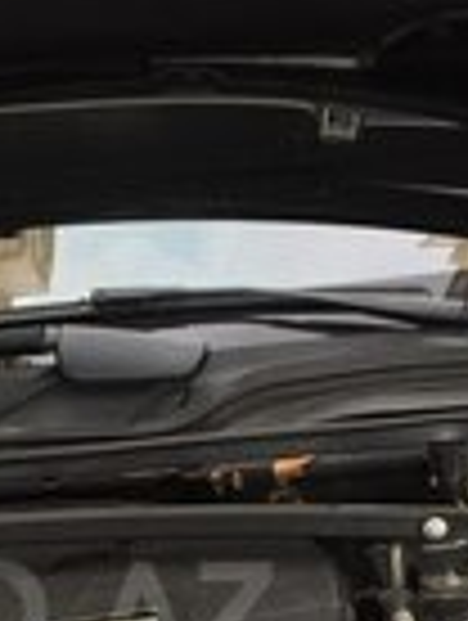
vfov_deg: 18.4
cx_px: -72
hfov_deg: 13.9
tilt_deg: -18.1
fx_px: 1869
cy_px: 612
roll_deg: +7.7
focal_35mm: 104
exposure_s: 1/123
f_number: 2.2
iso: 32
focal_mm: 4.15
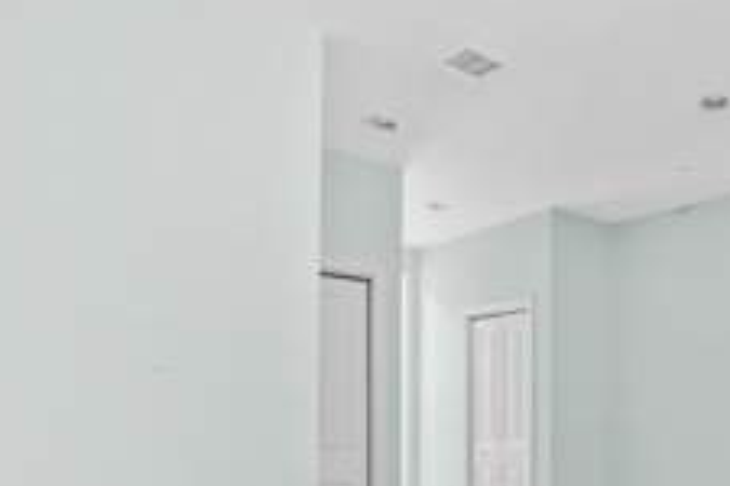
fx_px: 649
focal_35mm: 32
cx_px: 594
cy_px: 434
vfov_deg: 38.4
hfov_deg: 54.3
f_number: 6.3
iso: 100
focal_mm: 10
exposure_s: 1/5
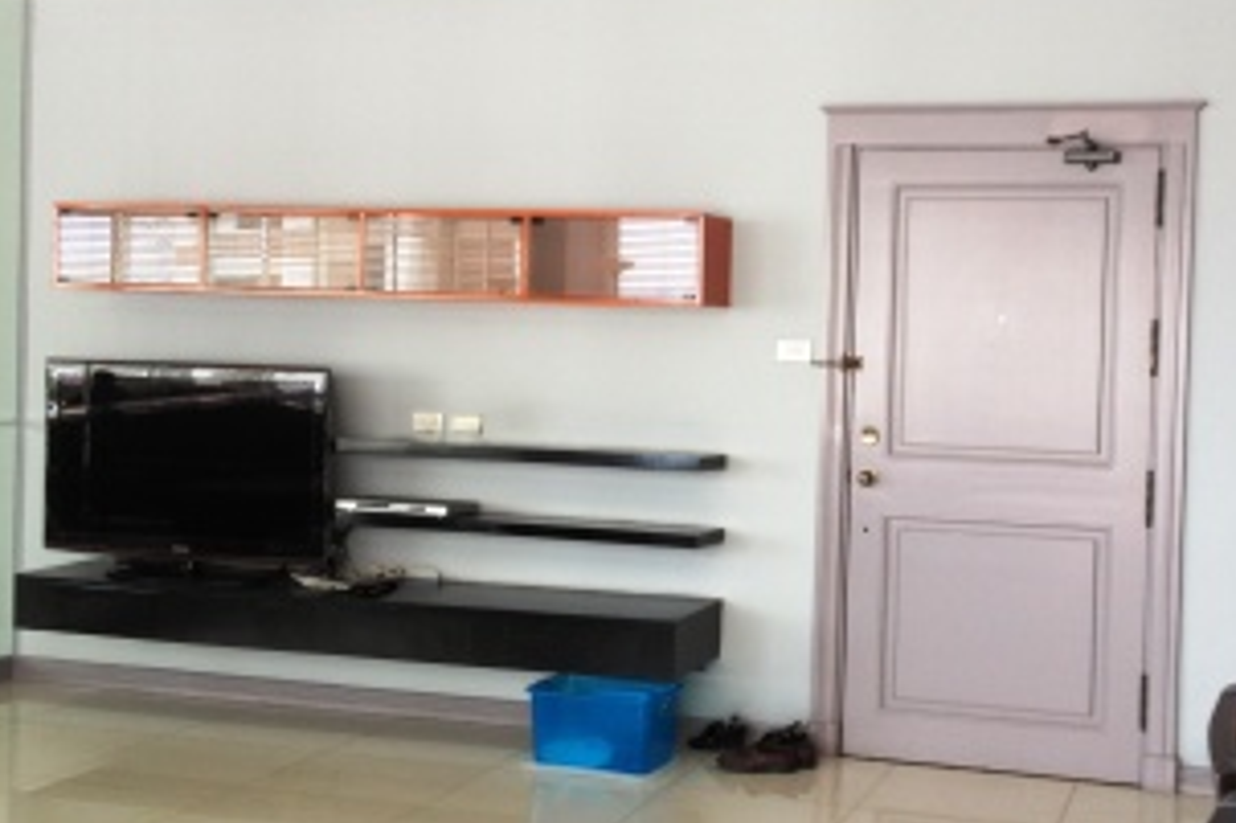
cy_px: 381
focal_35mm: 54
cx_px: 765
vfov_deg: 25.0
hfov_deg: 36.7
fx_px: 1853
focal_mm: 4.28
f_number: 2.4
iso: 64
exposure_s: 1/24
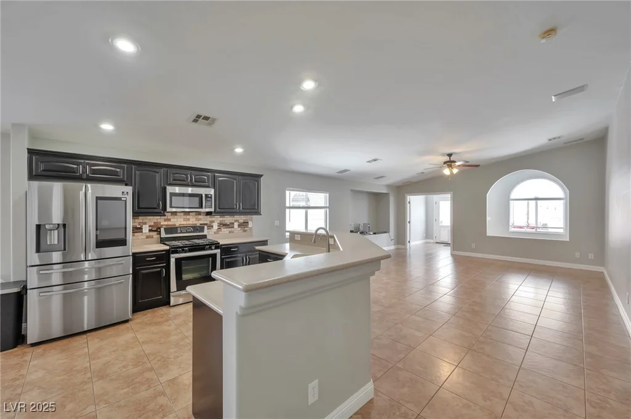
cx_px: 316
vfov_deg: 79.1
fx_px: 254
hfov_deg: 102.4
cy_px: 210
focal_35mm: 14
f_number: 10
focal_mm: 14.5
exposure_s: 1/15
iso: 400
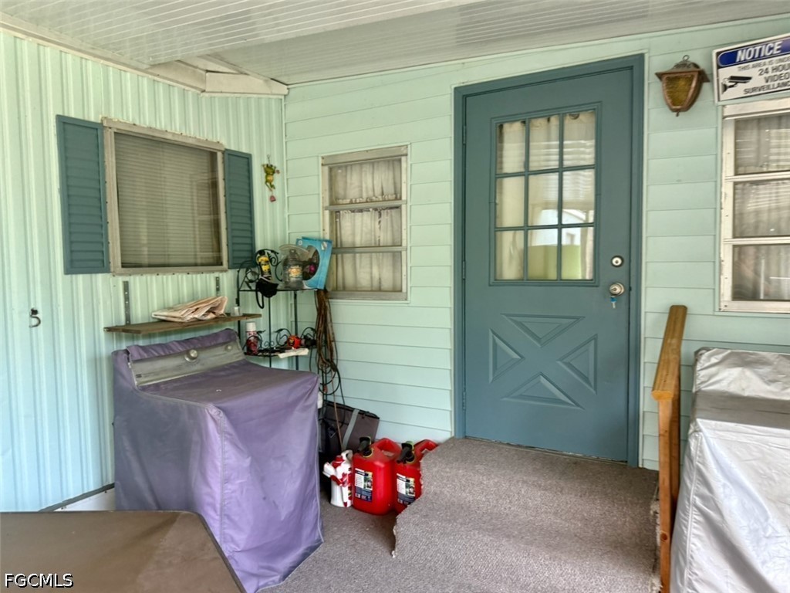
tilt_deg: +0.8
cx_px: 395
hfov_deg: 71.6
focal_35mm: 24
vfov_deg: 56.8
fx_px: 548
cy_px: 296
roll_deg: +2.6
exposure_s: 1/121
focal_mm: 6.76
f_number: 1.78
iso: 200
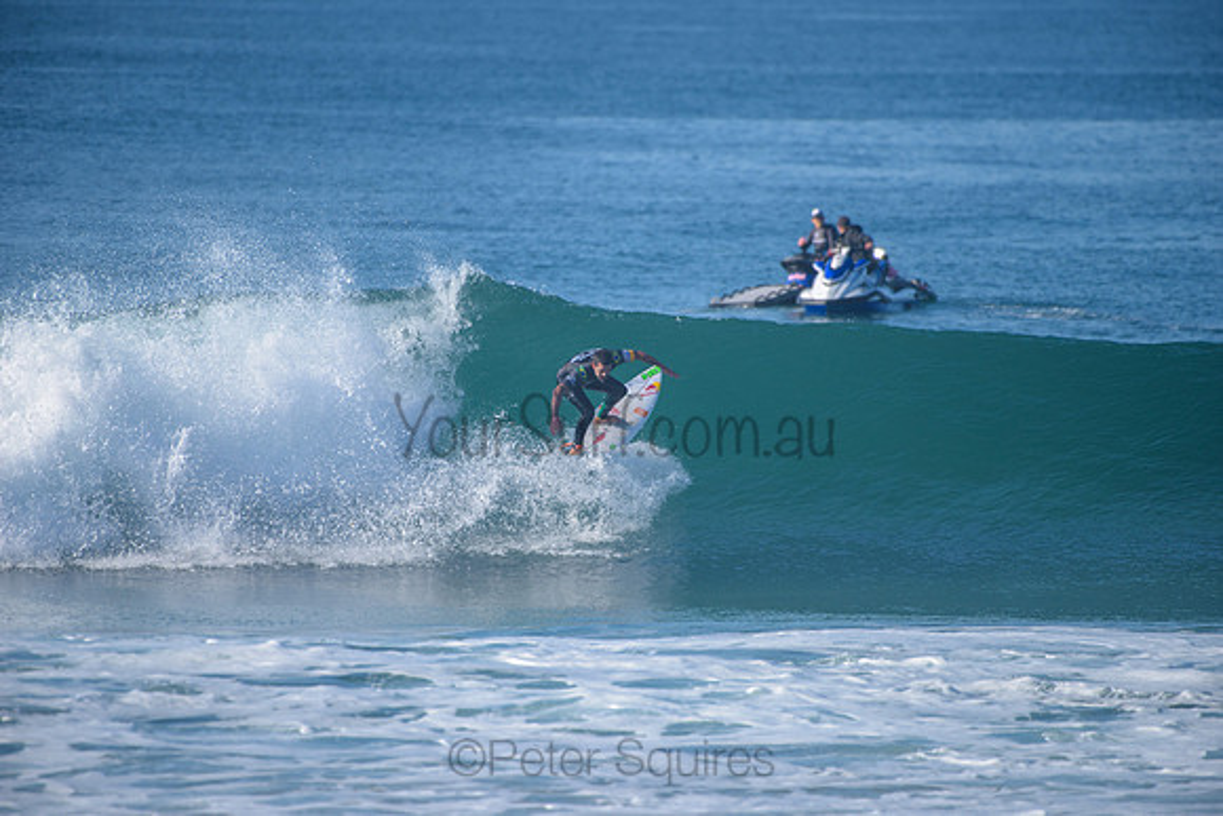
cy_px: 408
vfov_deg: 2.8
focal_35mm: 500
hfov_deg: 4.1
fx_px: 16989
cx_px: 612
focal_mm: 500
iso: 250
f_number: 5.6
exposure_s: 1/2000
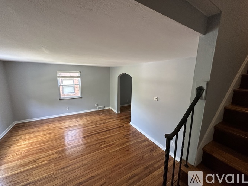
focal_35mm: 14
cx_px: 124
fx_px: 100
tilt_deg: -10.4
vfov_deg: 85.7
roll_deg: -2.1
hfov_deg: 102.1
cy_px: 93
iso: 250
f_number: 2.2
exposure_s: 1/99
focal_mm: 2.22
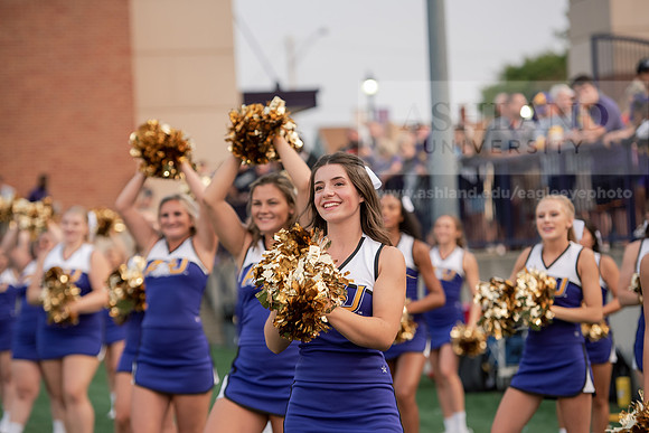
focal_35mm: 122
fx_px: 2200
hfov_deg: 16.8
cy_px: 216
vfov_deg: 11.2
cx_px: 324
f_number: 3.5
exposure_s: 1/1000
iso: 1250
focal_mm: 122
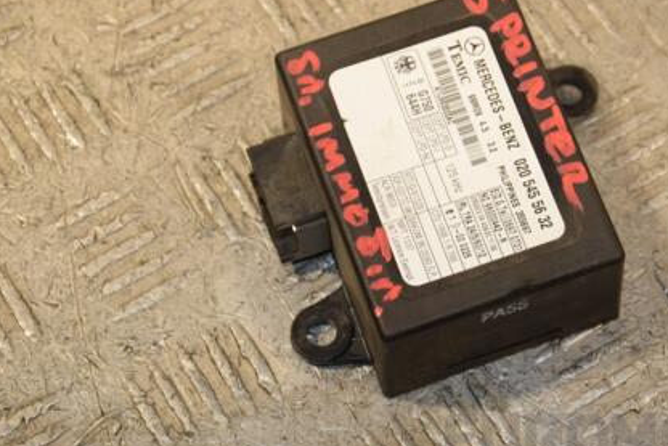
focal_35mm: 134
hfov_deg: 15.3
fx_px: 2488
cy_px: 225
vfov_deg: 10.3
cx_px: 414
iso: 800
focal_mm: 62
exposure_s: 1/200
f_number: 6.3
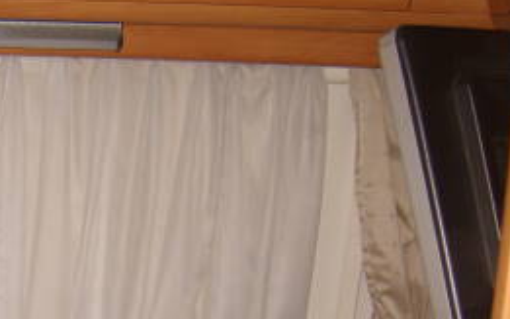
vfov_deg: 13.8
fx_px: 1265
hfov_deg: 21.7
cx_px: -39
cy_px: 429
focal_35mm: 91
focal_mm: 7.4
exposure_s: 1/30
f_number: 2.8
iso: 100
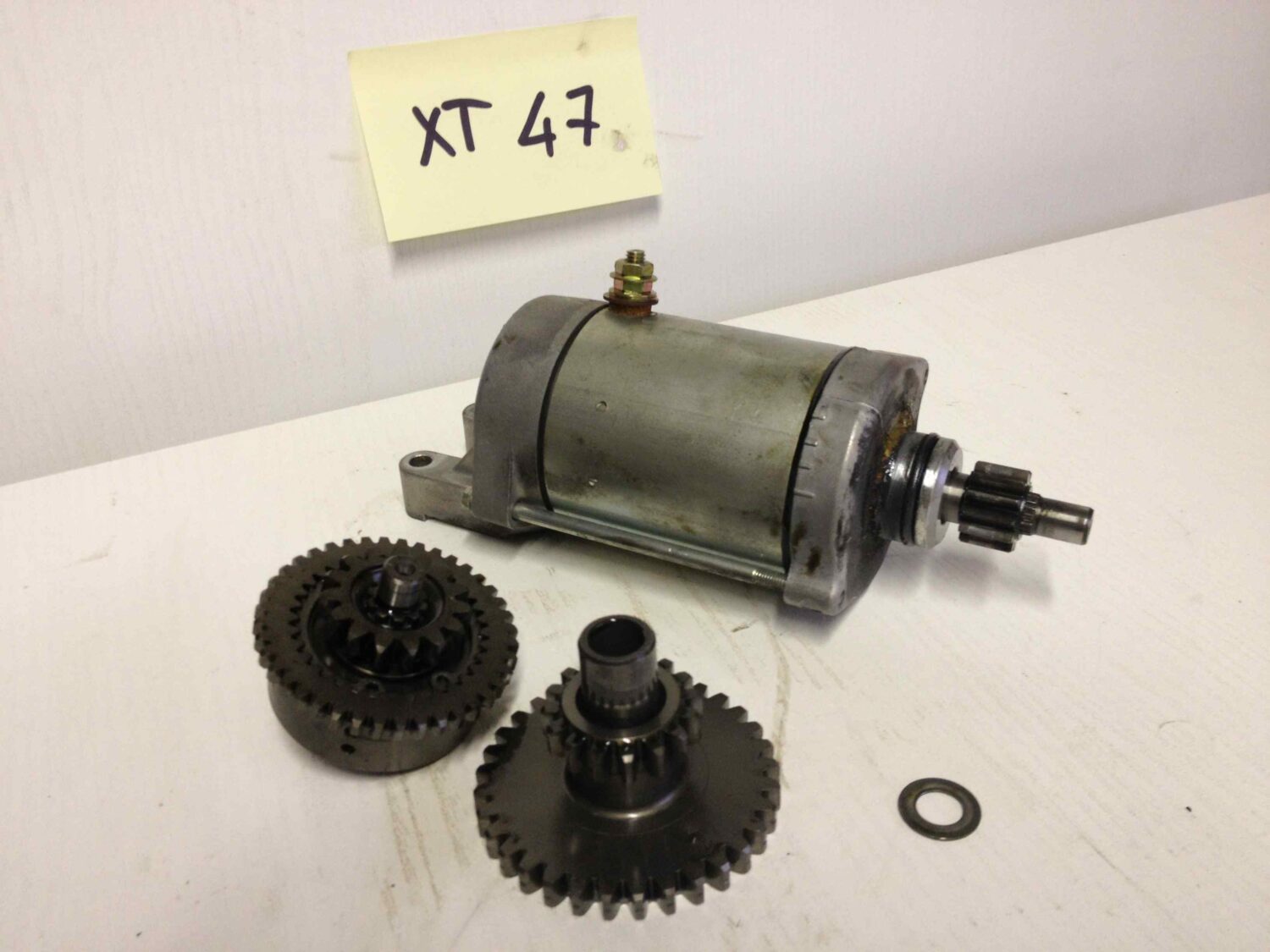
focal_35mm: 35
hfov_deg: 52.6
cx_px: 635
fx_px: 1284
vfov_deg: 40.7
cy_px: 476
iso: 80
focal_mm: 4.28
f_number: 2.4
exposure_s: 1/20
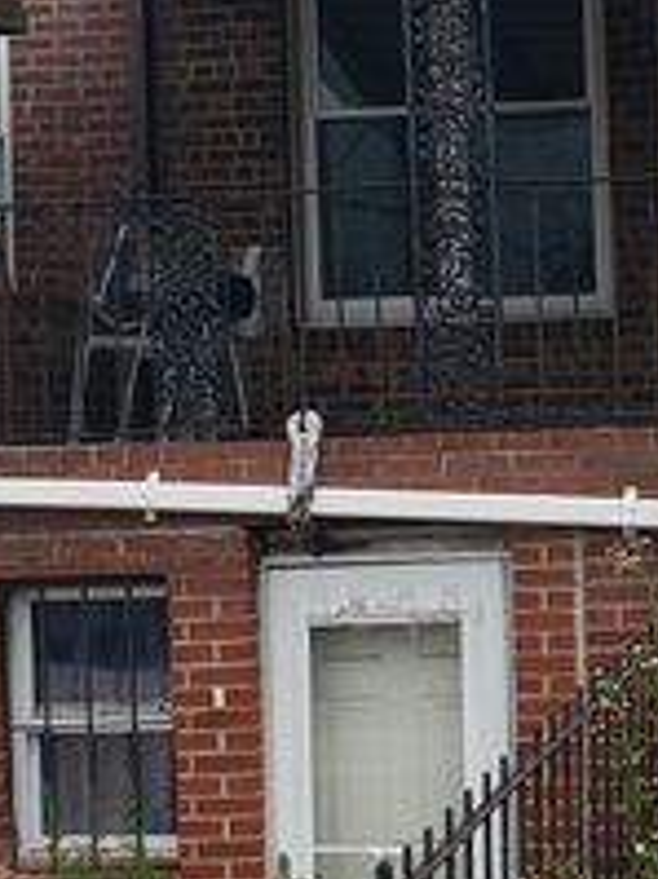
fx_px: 2207
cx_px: 830
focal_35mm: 87
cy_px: 360
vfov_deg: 22.5
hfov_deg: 16.2
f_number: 2.4
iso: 50
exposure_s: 1/1431
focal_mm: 4.3
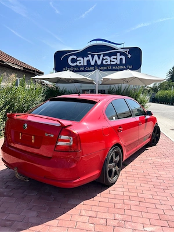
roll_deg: +0.1
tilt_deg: -6.4
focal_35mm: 26
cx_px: 87
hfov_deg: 53.1
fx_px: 174
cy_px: 116
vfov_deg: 67.3
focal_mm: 5.7
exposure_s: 1/3831
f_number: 1.5
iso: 50
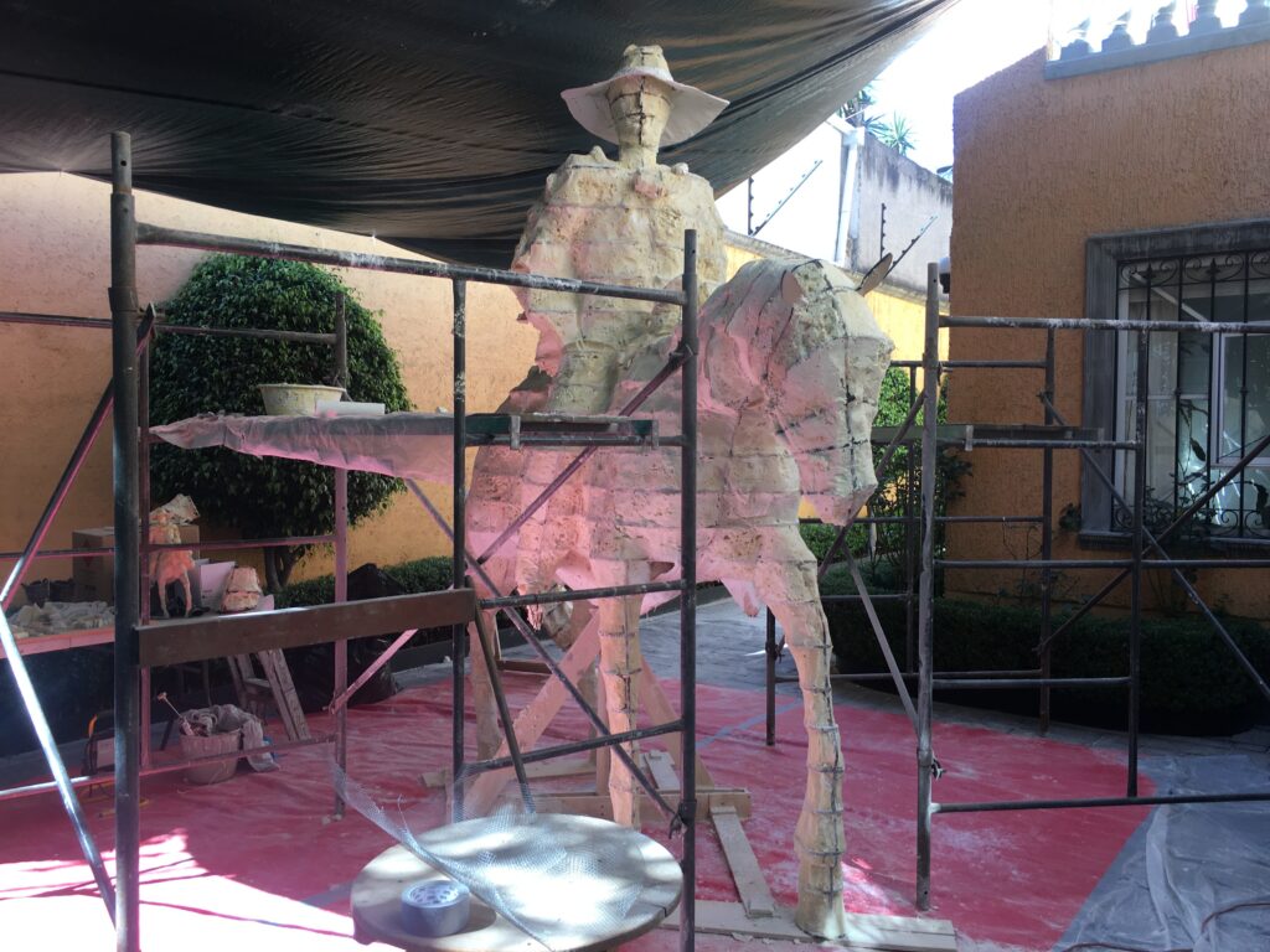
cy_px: 476
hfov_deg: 61.7
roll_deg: -0.6
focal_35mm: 29
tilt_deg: +0.6
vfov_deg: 48.2
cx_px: 635
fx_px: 1064
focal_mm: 4.15
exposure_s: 1/120
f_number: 2.2
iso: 25
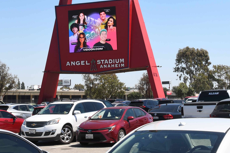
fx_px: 460
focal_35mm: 72
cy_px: -7
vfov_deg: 18.3
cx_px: 103
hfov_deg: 28.1
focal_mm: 22
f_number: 11
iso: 200
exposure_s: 1/250
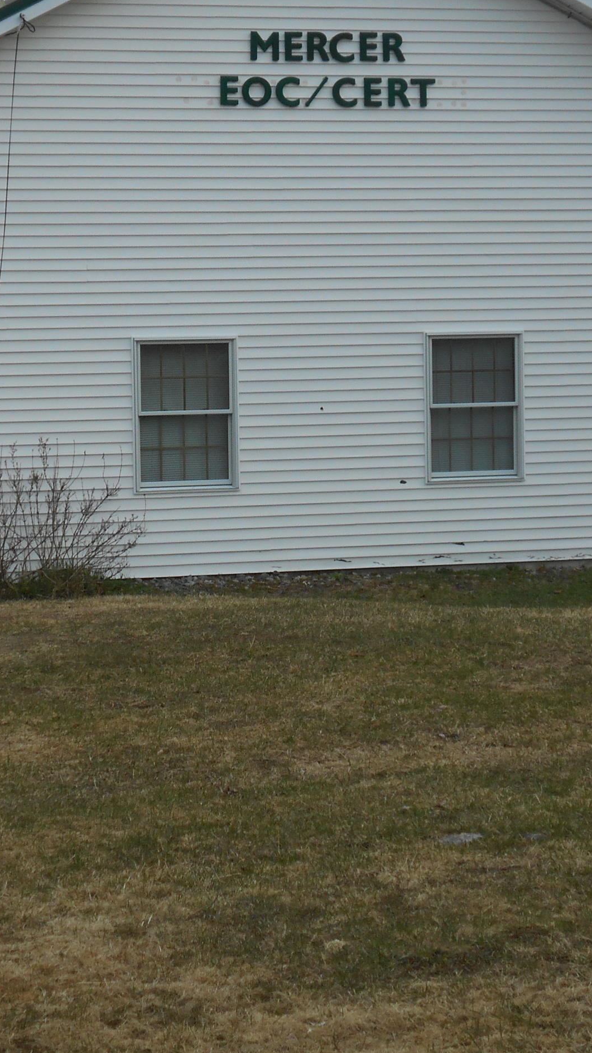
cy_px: 444
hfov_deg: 12.5
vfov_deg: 22.0
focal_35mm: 97
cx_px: 209
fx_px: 2708
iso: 80
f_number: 4.9
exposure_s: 1/320
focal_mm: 10
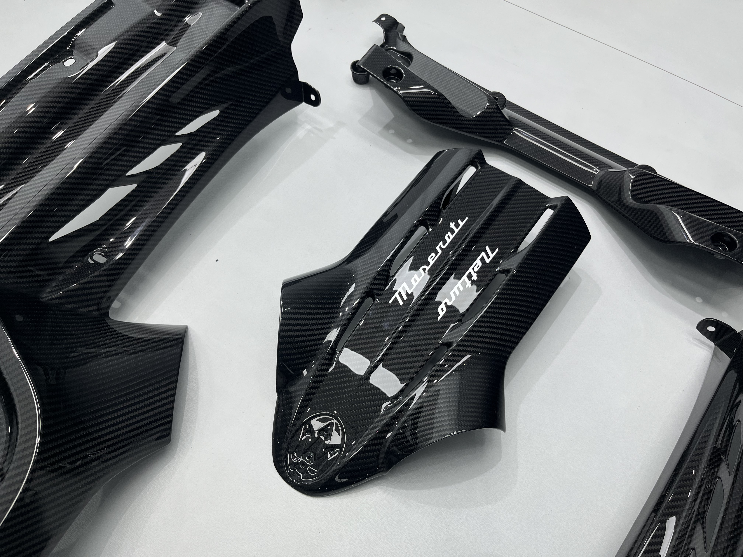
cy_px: 278
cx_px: 372
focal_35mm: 26
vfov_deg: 53.1
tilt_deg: -57.2
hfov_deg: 67.3
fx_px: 558
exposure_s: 1/156
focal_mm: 5.1
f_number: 1.6
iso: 40
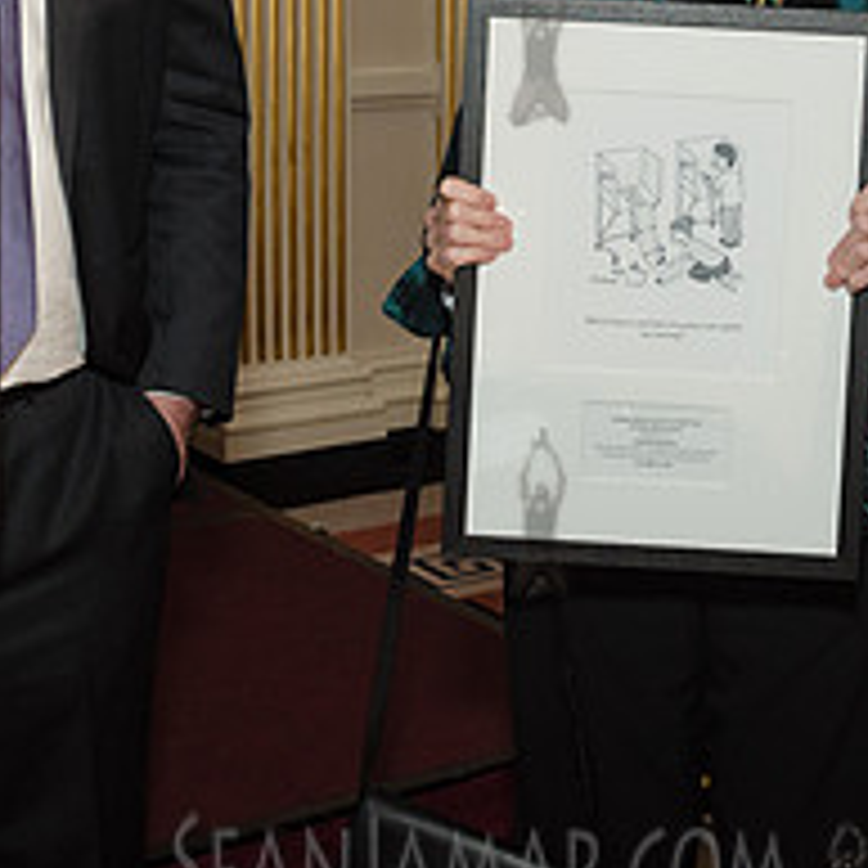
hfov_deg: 23.6
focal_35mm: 73
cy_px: 128
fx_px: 2071
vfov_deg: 23.2
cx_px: 578
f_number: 4.5
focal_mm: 24
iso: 1000
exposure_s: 1/250
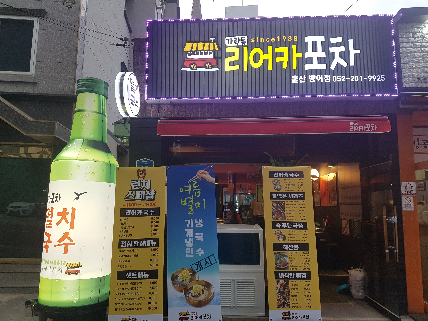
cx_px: 214
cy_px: 160
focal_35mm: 26
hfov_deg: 67.3
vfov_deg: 53.1
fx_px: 321
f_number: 1.7
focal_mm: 4.2
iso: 64
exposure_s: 1/120
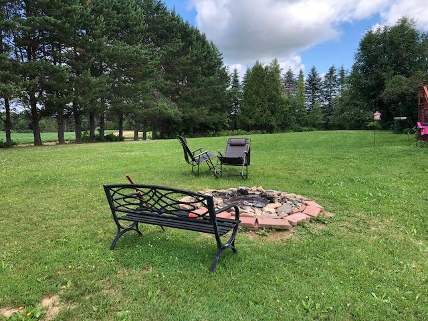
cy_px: 160
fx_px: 346
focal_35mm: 28
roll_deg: +0.6
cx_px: 214
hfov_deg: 63.4
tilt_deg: -5.2
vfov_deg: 49.7
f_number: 1.8
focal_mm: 3.99
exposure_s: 1/322
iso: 20
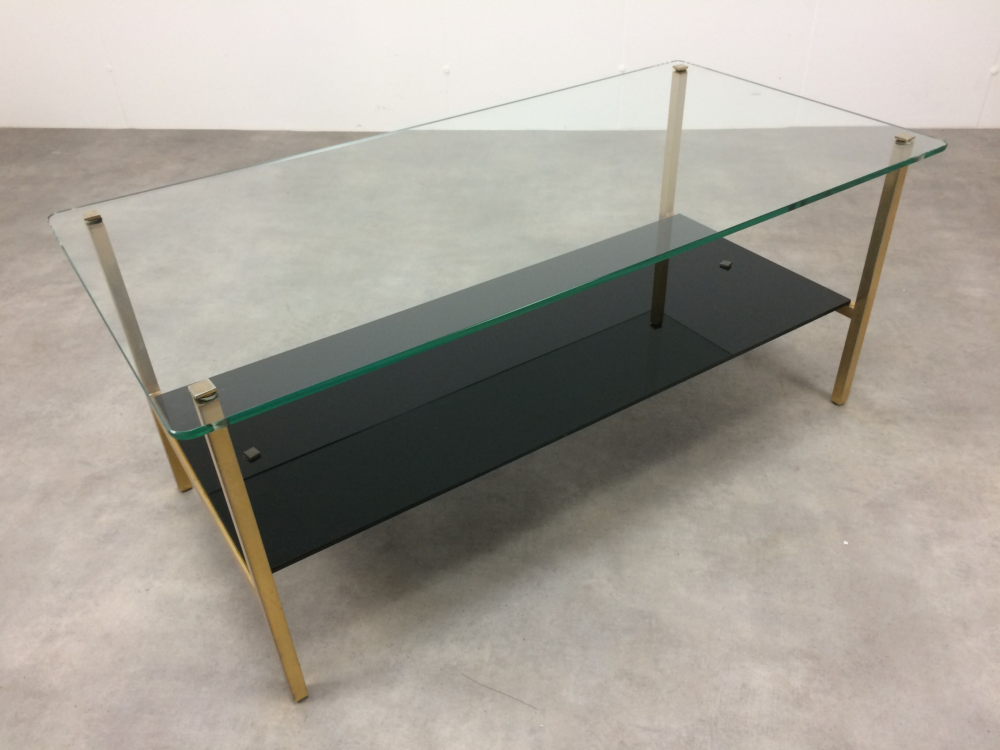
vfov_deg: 48.2
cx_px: 500
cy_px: 375
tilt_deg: -34.9
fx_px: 838
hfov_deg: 61.7
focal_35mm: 29
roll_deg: +0.2
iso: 50
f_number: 2.2
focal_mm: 4.15
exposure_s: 1/33
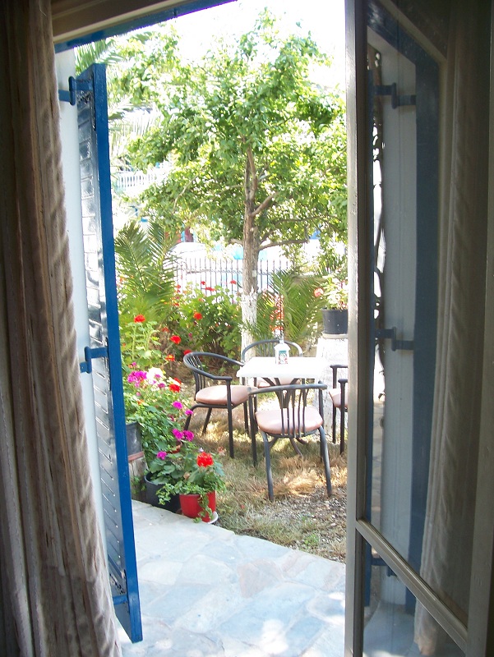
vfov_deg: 53.9
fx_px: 646
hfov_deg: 41.8
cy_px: 328
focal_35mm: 34
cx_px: 247
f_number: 2.7
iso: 80
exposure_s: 1/60
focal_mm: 5.6
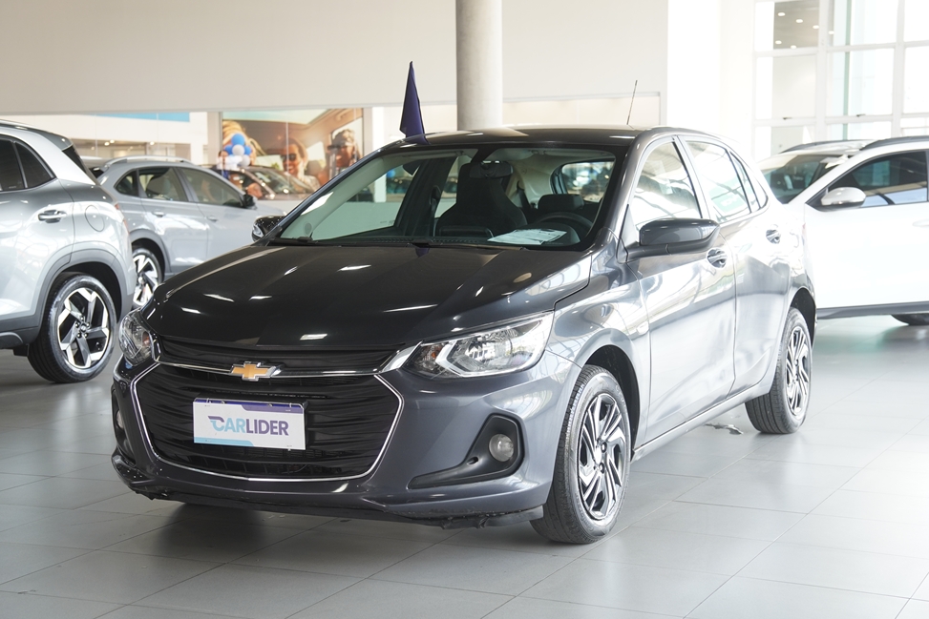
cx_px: 454
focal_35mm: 60
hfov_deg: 33.4
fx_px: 1548
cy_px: 299
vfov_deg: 22.6
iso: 250
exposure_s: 1/60
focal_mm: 38
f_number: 2.8
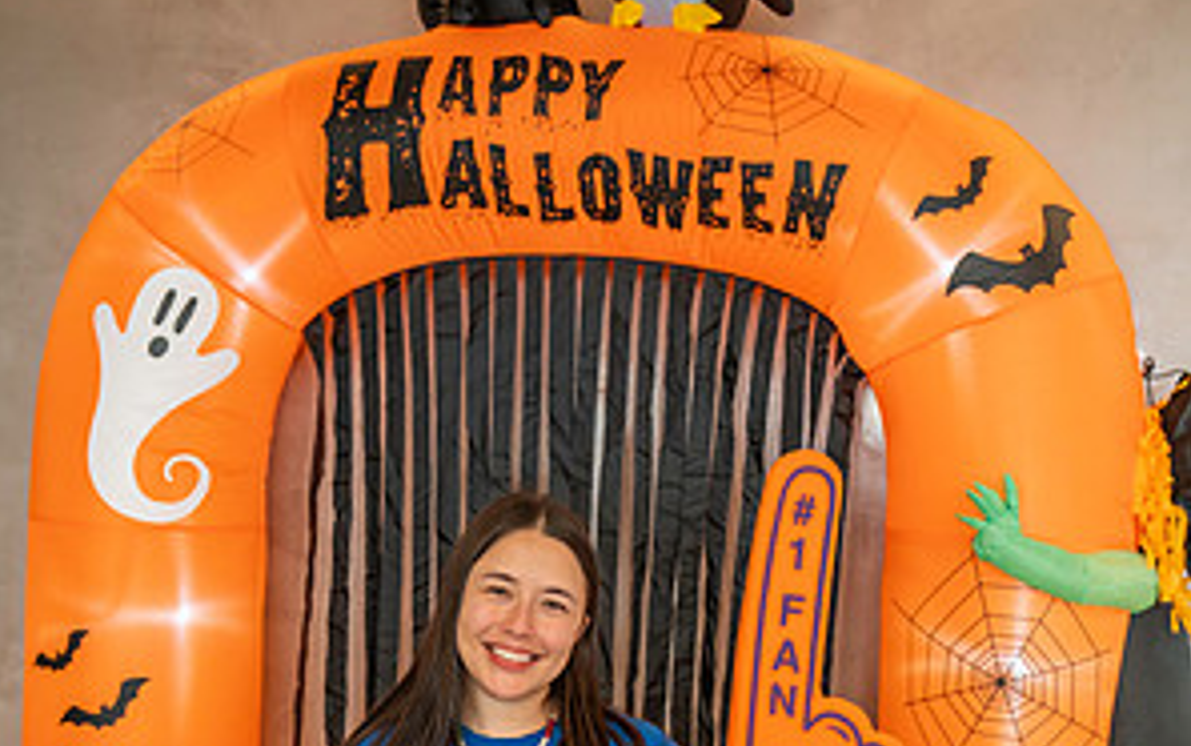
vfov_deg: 23.5
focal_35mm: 54
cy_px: 654
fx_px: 1754
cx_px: 593
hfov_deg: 37.5
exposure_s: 1/160
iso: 1600
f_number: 4.5
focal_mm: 35
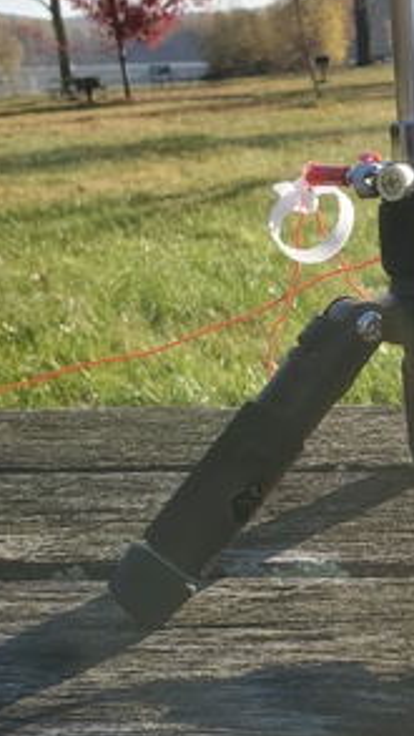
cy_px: 653
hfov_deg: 20.0
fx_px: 1131
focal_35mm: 58
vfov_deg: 34.2
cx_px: 424
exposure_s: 1/824
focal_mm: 4.3
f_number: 2.4
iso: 50
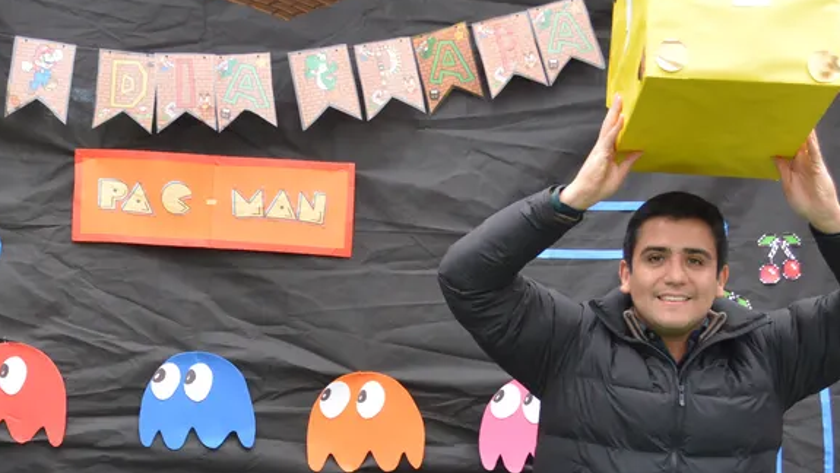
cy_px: 540
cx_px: 218
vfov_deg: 12.8
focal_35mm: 93
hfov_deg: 22.7
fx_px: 2072
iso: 400
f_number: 4.5
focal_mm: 24
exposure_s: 1/80
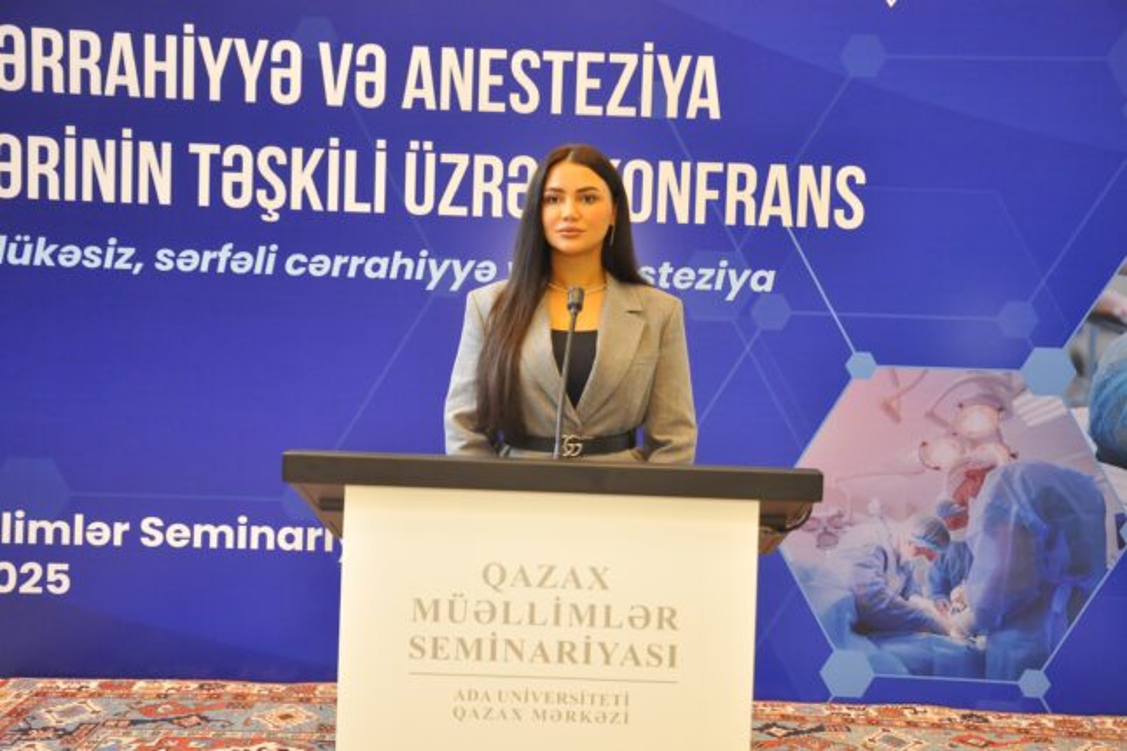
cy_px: 376
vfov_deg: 29.9
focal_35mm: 45
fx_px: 1409
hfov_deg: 43.6
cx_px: 564
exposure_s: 1/40
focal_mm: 30
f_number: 4.2
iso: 1250
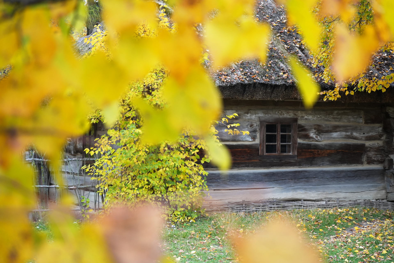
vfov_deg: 19.5
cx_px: 197
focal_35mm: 70
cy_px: 132
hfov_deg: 28.8
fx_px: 766
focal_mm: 70
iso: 1250
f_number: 6.3
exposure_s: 1/160
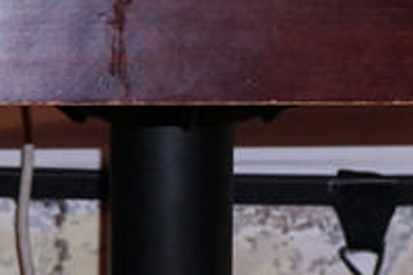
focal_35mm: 257
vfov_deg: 5.2
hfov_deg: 8.0
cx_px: 297
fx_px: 2946
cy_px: -265
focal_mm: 38
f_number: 5.6
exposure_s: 1/50
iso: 1600
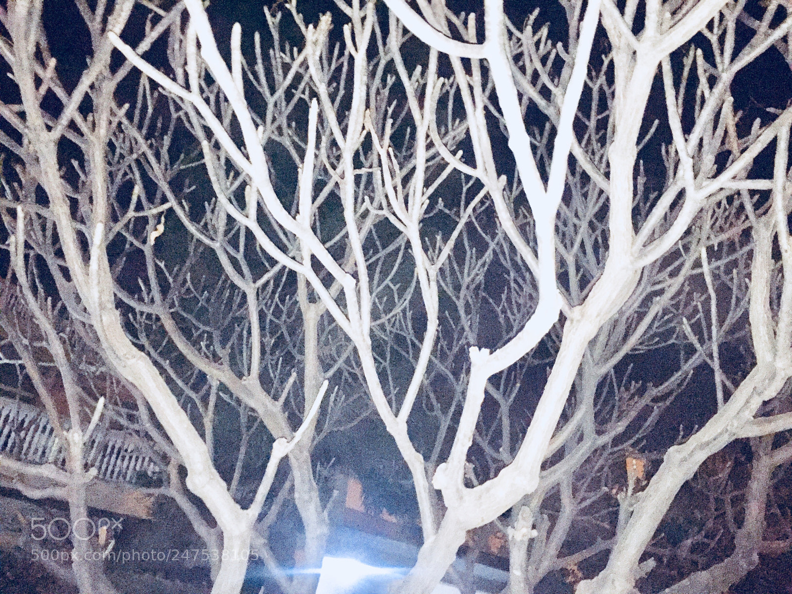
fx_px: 664
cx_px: 396
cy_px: 297
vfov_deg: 48.2
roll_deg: -6.9
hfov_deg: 61.7
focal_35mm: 29
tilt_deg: +28.5
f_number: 2.2
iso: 2000
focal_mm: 4.15
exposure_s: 1/17
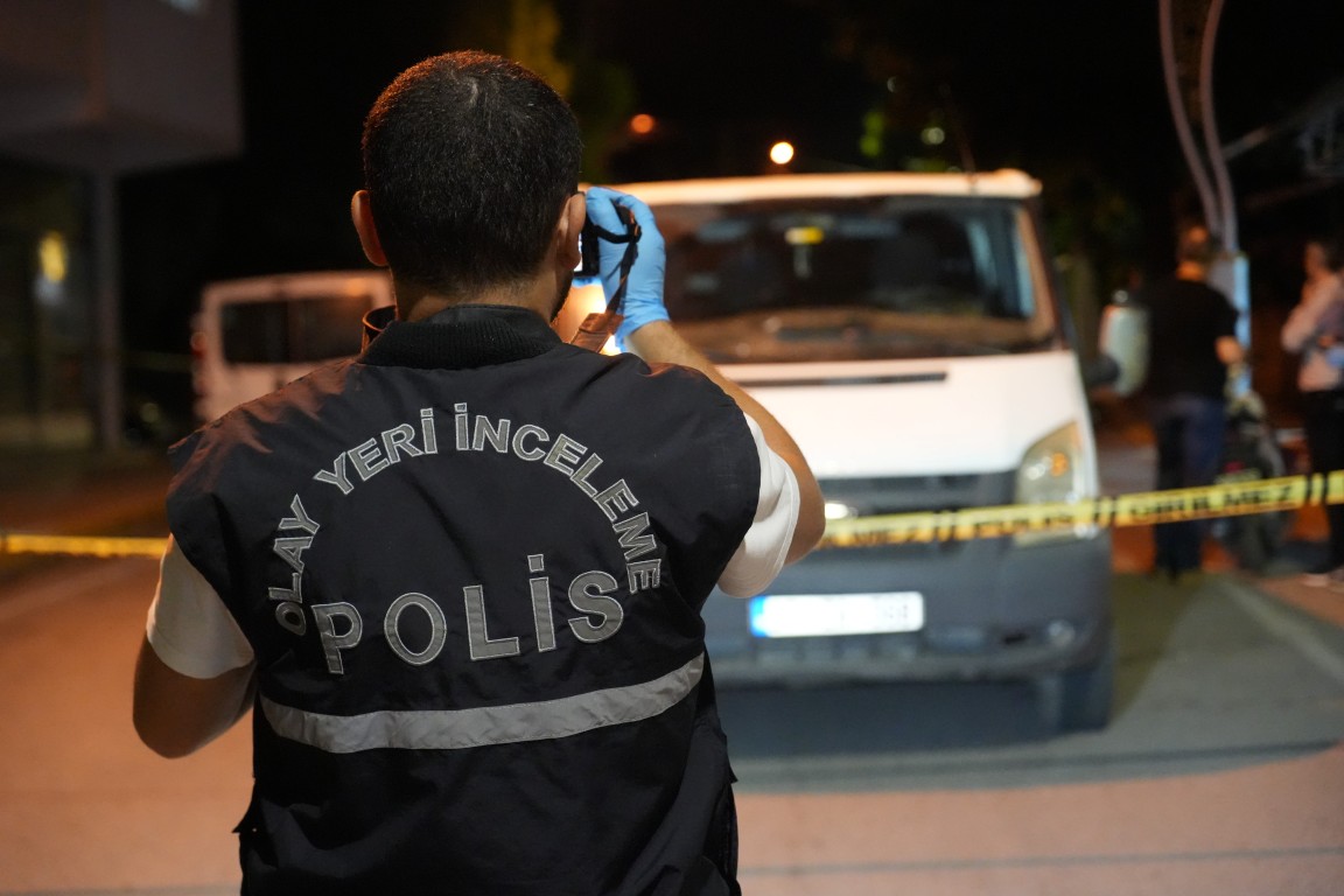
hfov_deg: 29.7
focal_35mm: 68
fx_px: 2538
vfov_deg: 20.0
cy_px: 448
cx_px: 672
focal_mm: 68
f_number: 4
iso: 12800
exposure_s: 1/125
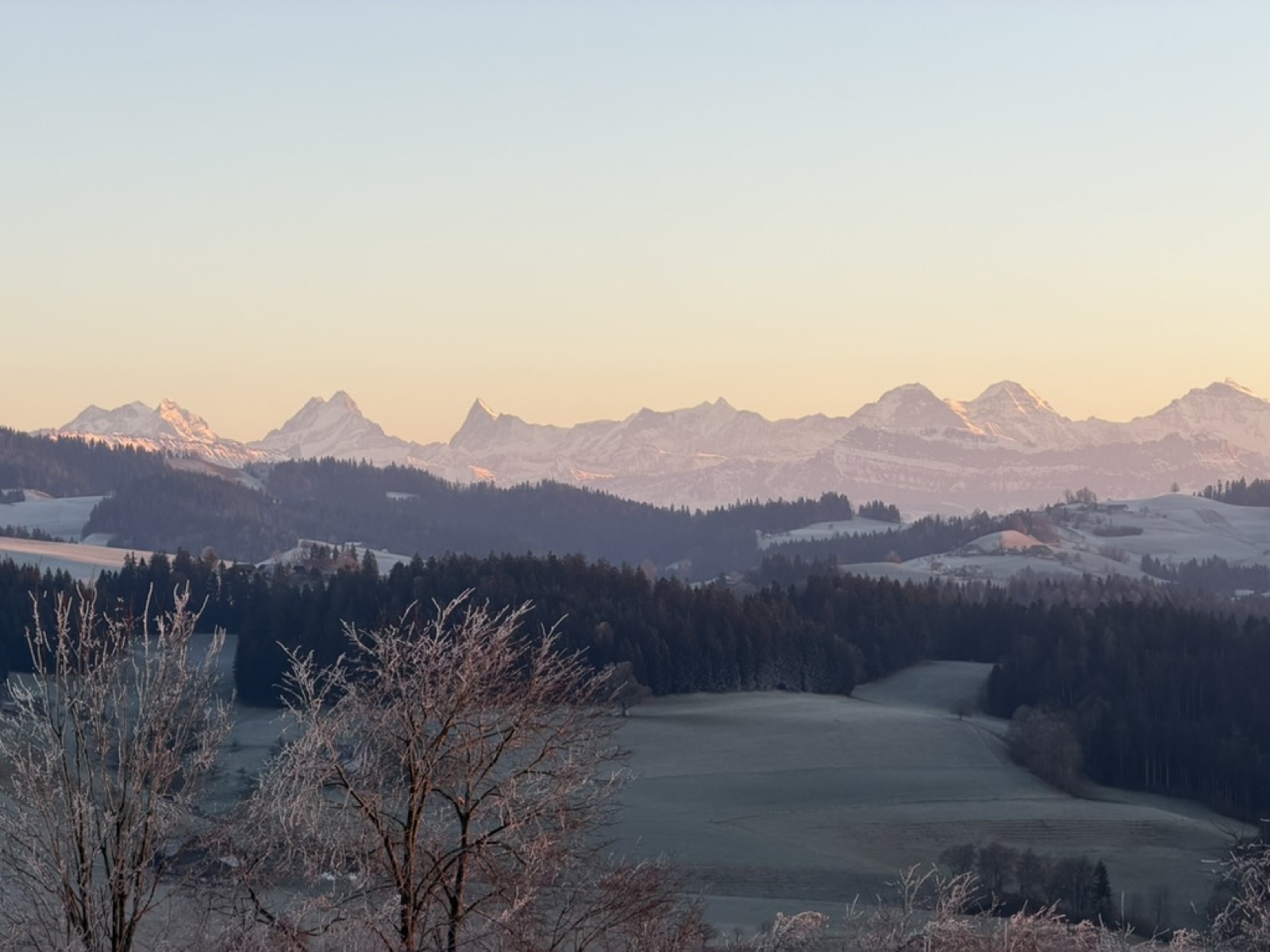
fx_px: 3669
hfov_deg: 19.6
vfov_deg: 14.8
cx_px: 635
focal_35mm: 100
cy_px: 476
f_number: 2.8
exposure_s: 1/153
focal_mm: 16.89
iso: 50
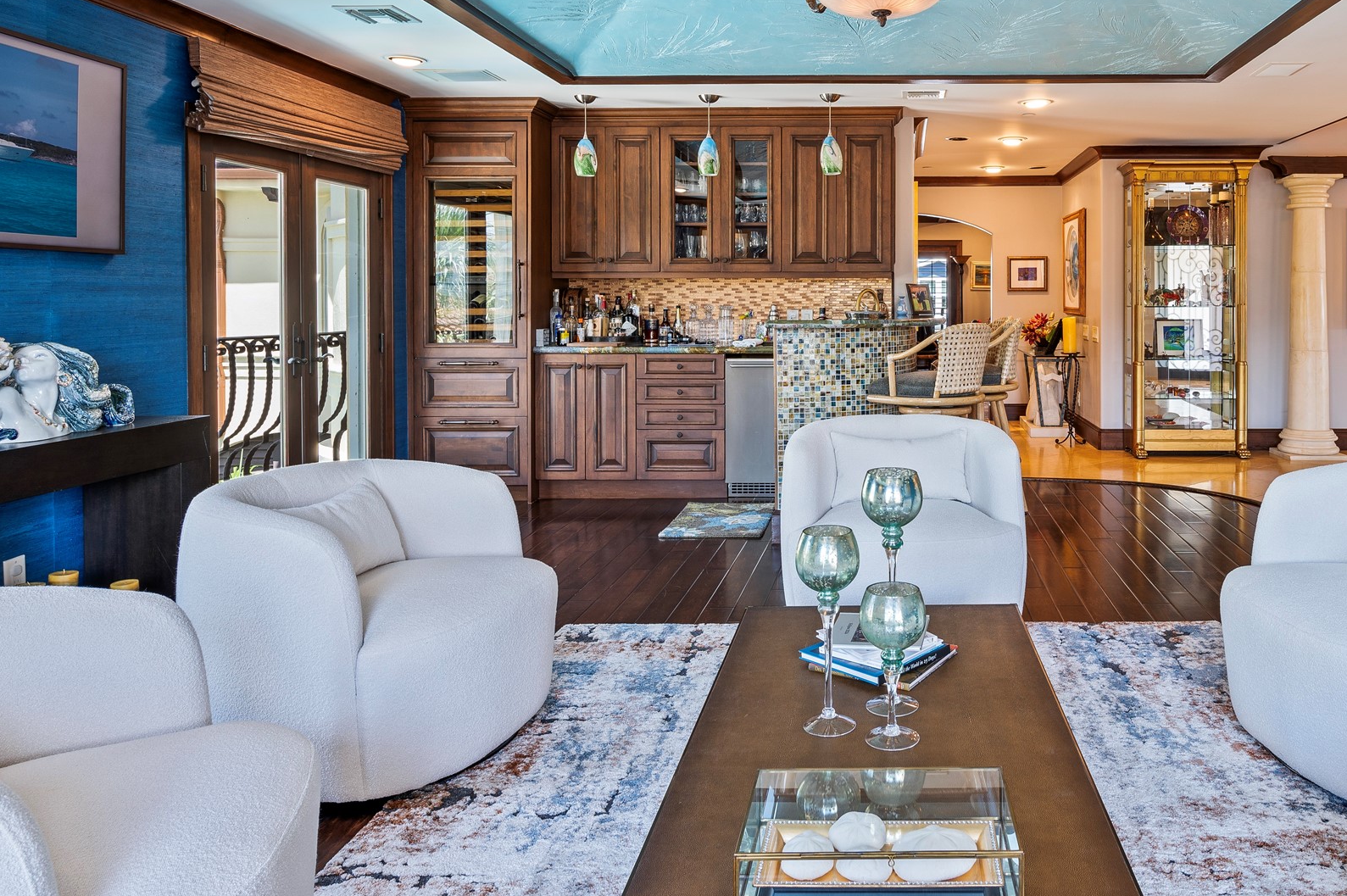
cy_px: 309
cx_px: 893
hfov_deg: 67.6
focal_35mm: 26
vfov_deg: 48.8
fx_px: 972
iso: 125
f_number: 6.3
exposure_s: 1/5
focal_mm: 19
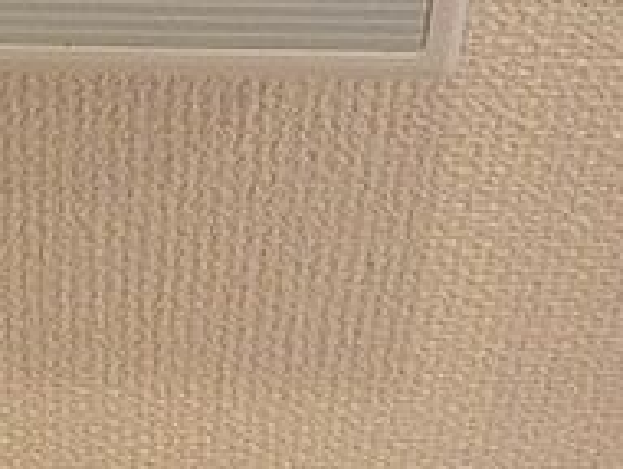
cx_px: -3
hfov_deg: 22.4
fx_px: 1514
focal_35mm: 84
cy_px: -234
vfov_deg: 16.1
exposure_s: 1/160
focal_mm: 4.5
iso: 800
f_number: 3.5
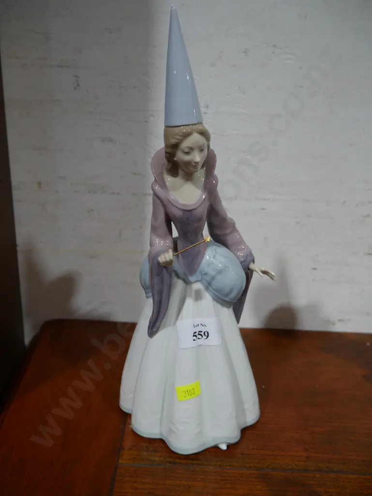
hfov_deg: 46.8
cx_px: 186
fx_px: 430
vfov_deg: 59.9
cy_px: 248
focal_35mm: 30
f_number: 3.6
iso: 200
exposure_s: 1/60
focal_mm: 15
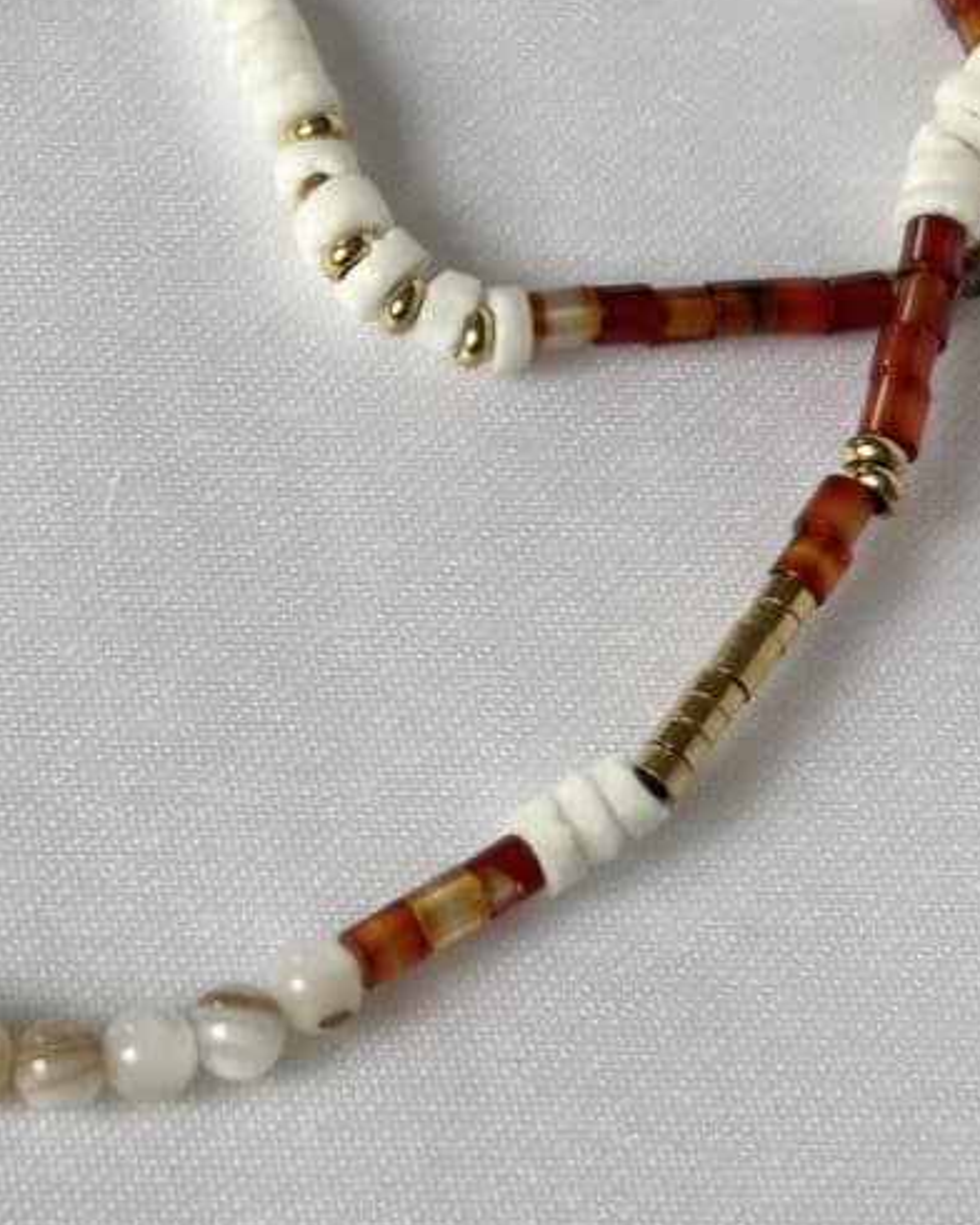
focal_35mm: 106
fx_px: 3843
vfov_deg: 18.1
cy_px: 500
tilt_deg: -65.5
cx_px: 78
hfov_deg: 14.4
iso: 50
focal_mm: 5.96
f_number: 1.6
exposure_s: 1/92
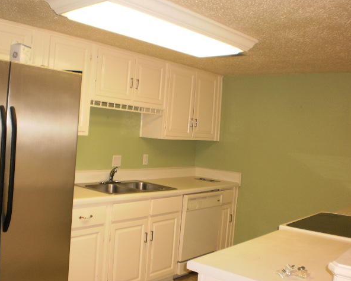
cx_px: 168
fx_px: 395
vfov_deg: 39.1
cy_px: 140
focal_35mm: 38
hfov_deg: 47.9
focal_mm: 6.3
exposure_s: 1/30
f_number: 3.1
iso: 125
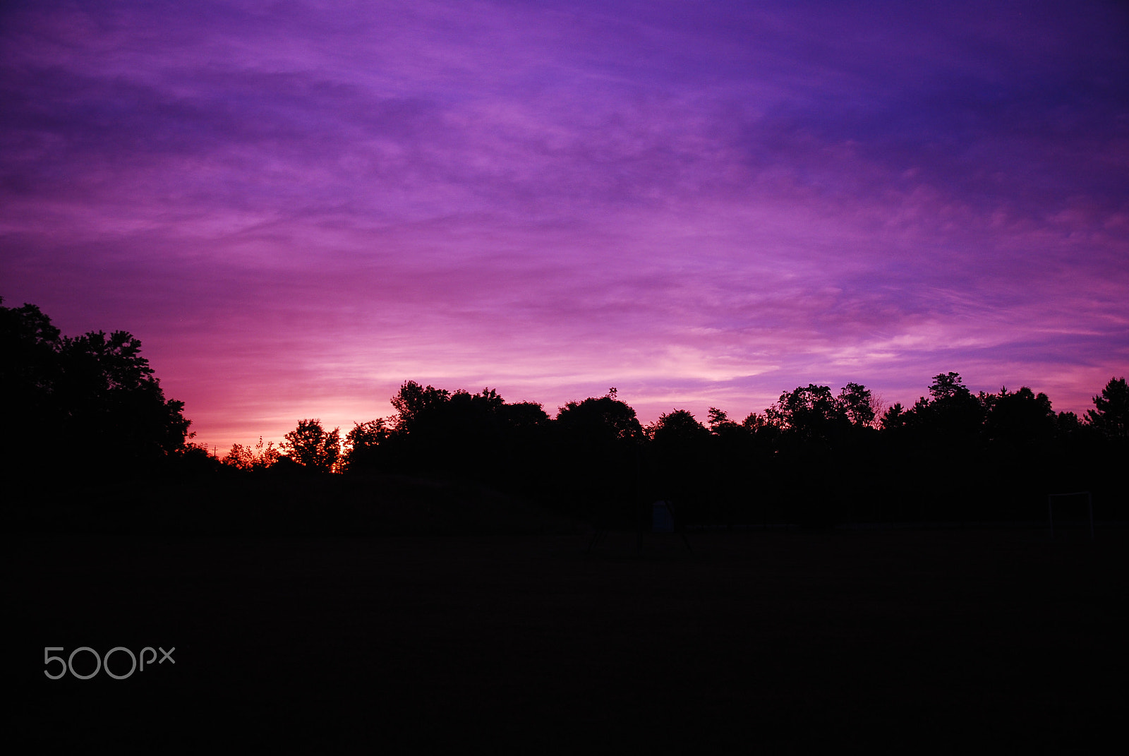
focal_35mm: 33
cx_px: 564
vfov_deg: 40.1
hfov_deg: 57.2
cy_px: 378
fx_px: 1036
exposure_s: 1/125
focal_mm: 22
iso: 200
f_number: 3.8
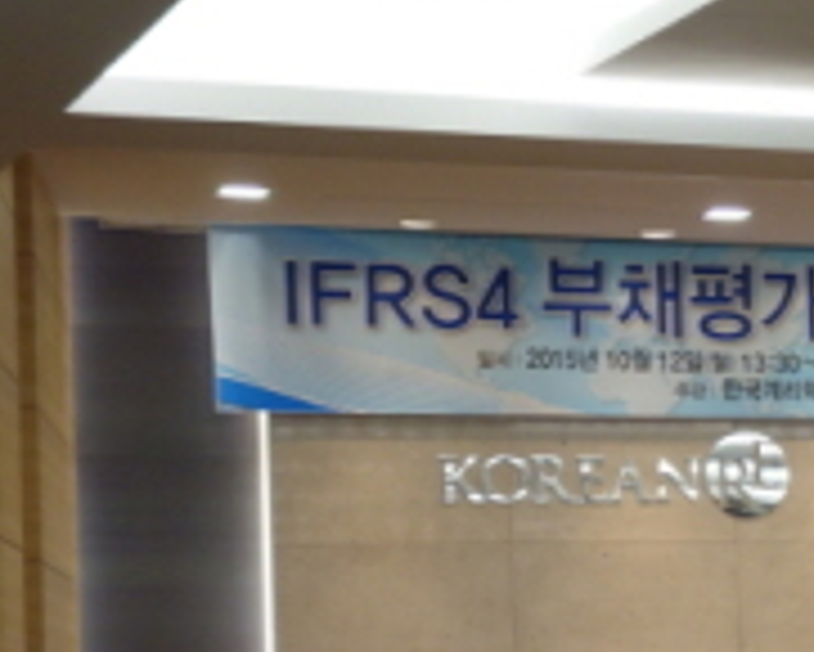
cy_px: 641
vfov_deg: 10.6
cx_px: 1403
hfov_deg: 12.3
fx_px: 3495
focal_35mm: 145
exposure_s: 1/50
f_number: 3.2
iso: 250
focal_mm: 16.01
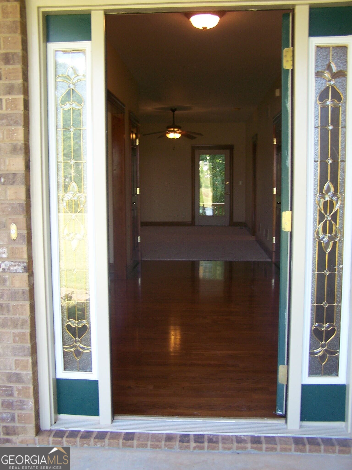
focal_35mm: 38
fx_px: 515
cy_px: 235
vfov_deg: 49.0
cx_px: 176
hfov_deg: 37.7
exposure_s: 1/40
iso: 80
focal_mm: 6.3
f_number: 2.8
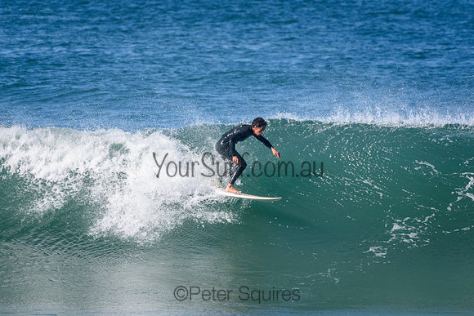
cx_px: 237
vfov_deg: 1.8
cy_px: 158
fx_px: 9878
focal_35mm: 750
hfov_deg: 2.7
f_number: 5.6
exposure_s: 1/4000
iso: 800
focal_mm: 500
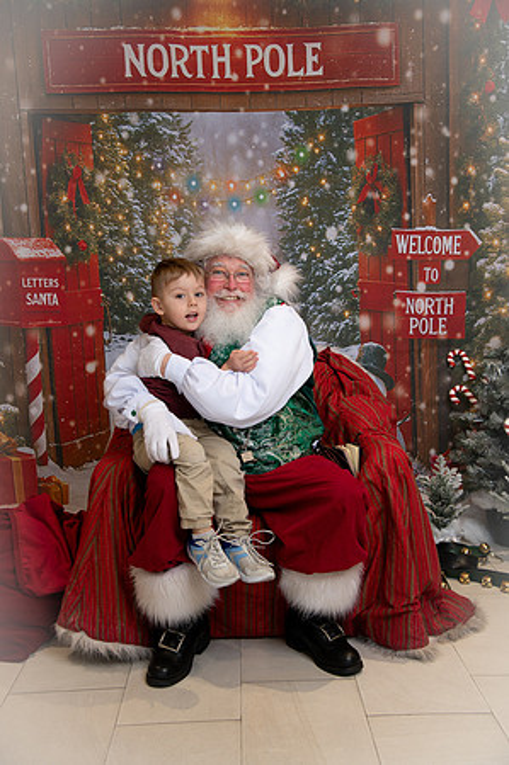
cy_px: 382
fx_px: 935
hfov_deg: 30.4
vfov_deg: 44.5
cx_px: 254
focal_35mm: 44
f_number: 5
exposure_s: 1/200
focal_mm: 44
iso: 1000
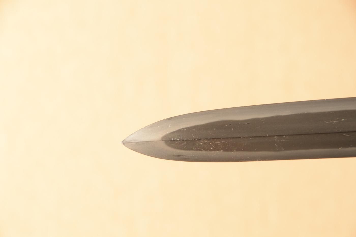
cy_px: 118
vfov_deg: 6.8
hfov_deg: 10.2
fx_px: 2001
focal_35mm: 202
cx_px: 178
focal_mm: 135
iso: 400
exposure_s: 1/1.6
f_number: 11
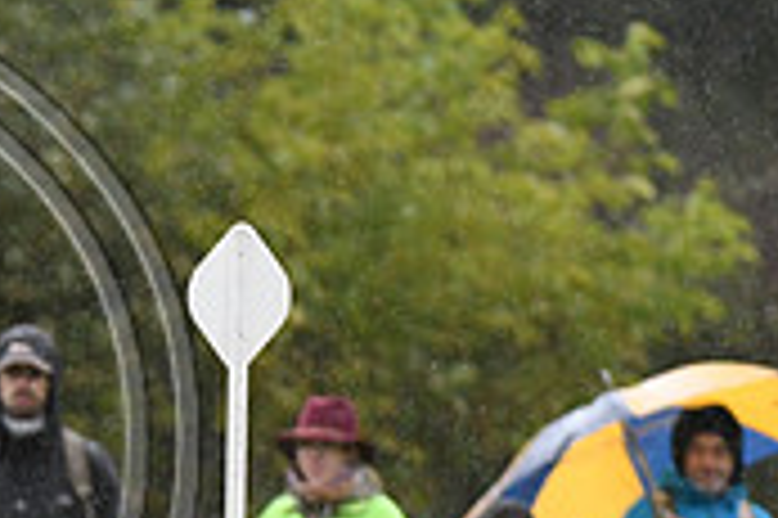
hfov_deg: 1.6
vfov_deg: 1.1
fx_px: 28218
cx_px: -315
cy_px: 376
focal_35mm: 1307
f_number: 4.5
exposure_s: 1/1250
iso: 2000
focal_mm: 260
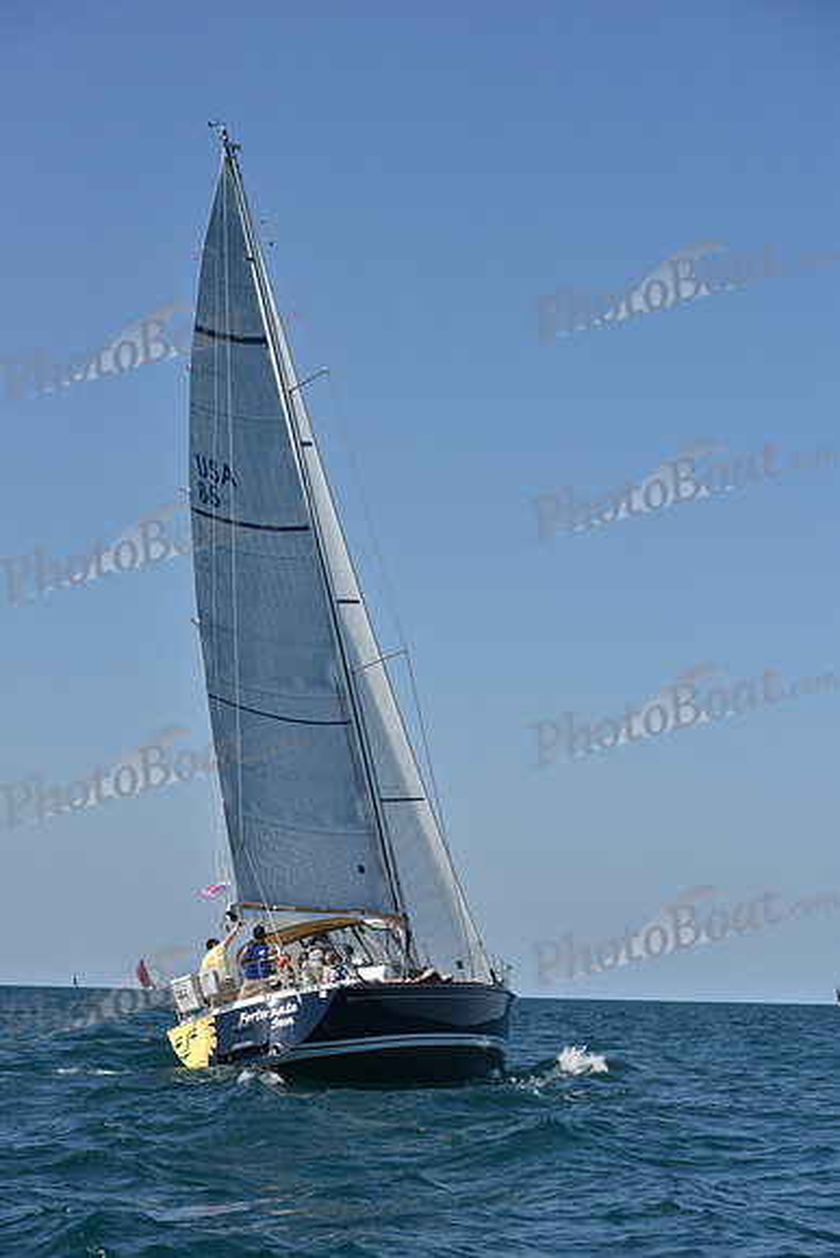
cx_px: 420
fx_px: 2448
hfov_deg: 19.5
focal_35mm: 70
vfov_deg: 28.8
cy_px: 629
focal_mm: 70
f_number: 7.1
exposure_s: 1/1600
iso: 250
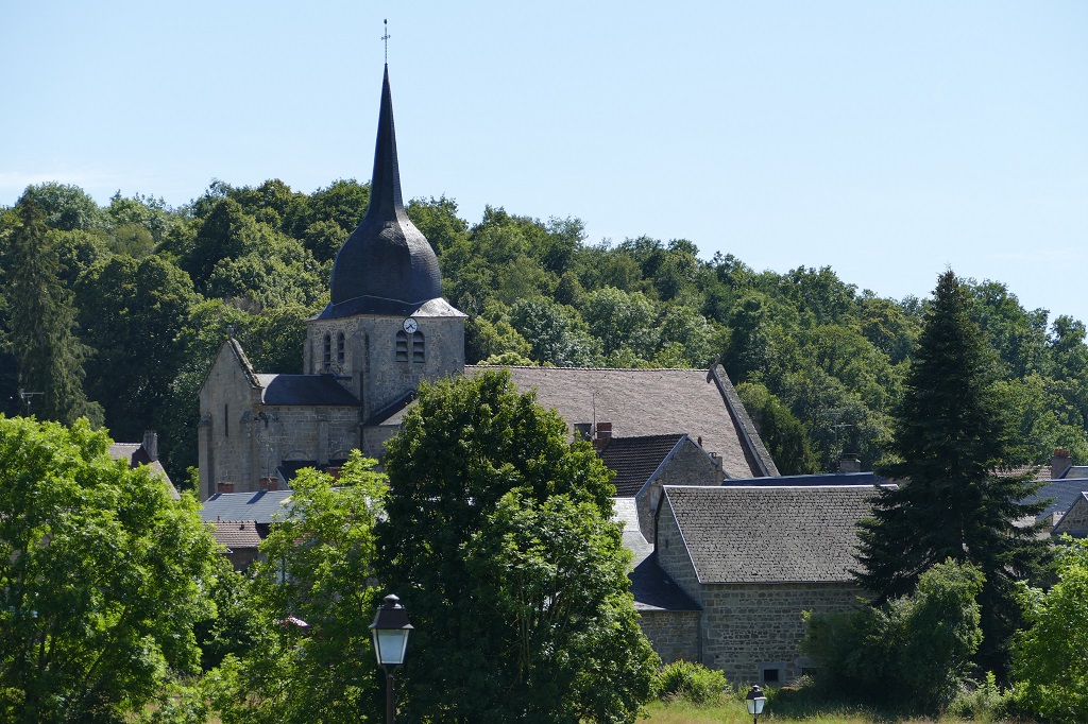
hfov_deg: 12.1
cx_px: 544
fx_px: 5136
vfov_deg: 8.1
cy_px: 362
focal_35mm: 170
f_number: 4
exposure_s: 1/800
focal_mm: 61.93
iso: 125
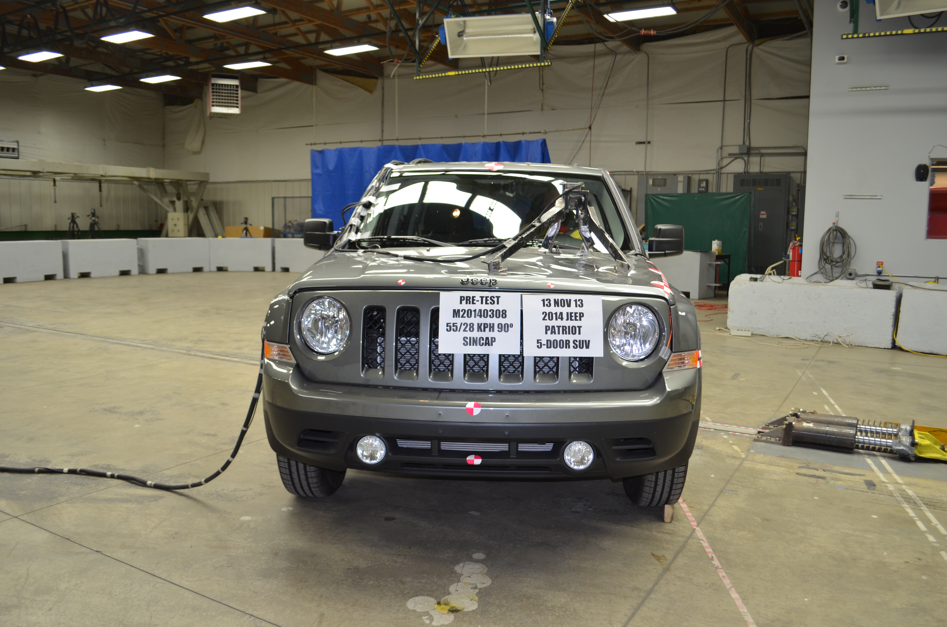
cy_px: 314
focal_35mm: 27
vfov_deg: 47.7
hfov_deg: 67.5
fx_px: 709
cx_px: 474
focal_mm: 18
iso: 400
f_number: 3.5
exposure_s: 1/100
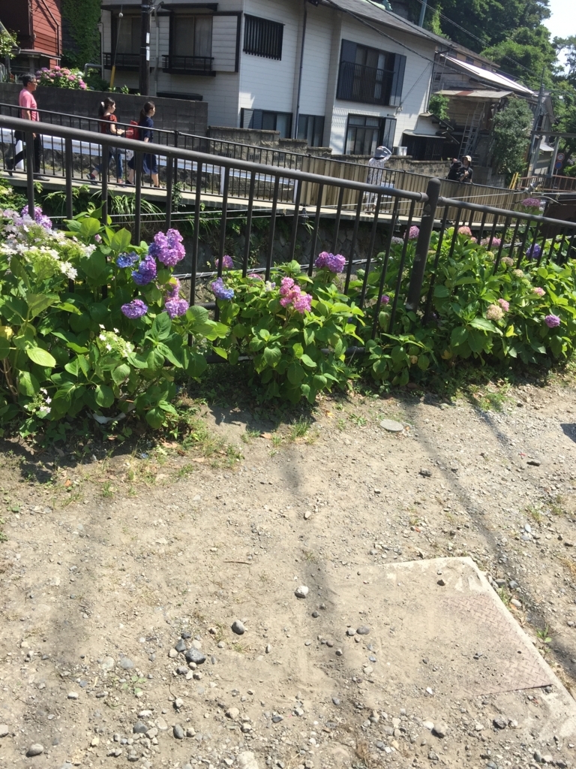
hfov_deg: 48.2
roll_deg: -4.5
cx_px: 288
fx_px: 643
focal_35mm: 29
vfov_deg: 61.7
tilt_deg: -21.4
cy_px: 384
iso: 32
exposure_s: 1/1014
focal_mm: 4.15
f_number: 2.2
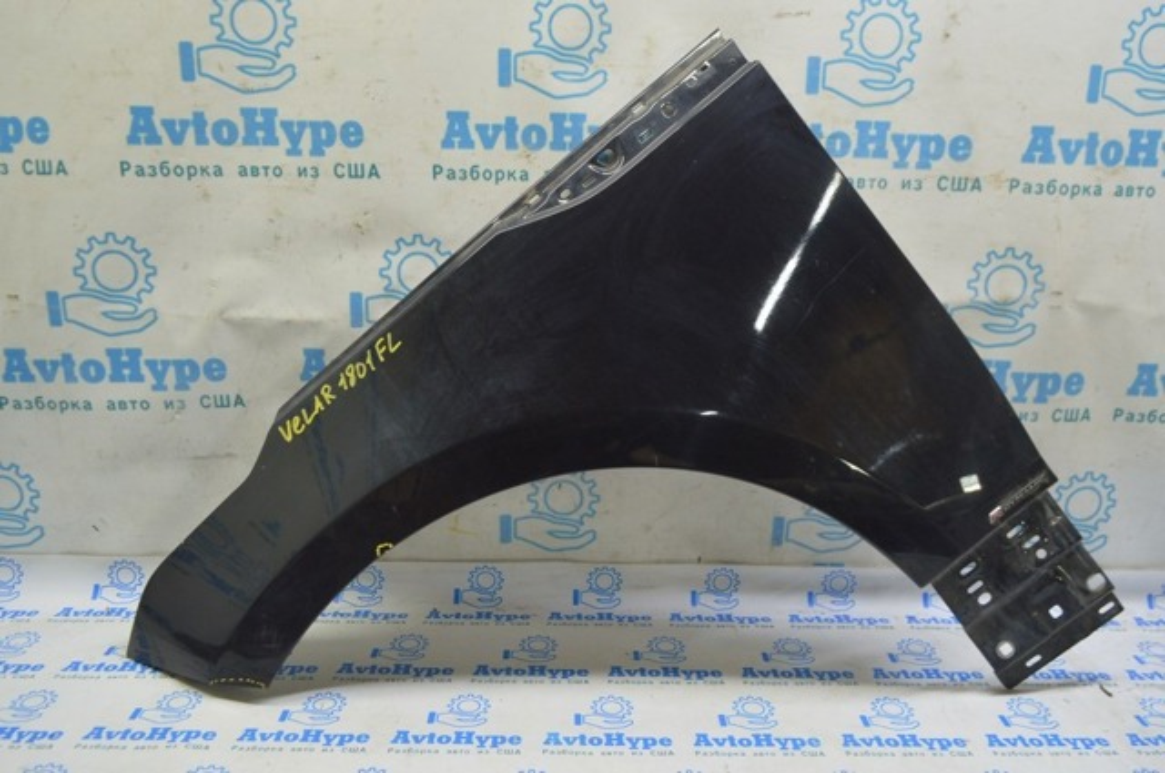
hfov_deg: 62.0
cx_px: 582
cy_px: 386
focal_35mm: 30
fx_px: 970
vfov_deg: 43.5
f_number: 5.6
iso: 400
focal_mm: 20
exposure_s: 1/20
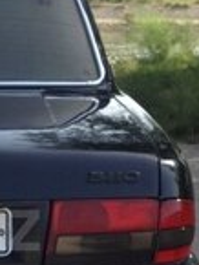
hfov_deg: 11.8
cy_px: 230
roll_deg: -0.4
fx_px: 918
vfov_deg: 16.2
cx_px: -100
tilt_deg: -19.8
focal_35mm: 120
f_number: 2.4
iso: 50
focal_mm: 4.28
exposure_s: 1/635
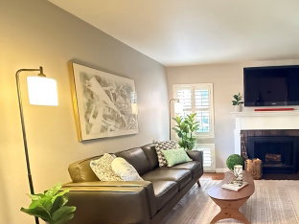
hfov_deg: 67.3
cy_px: 145
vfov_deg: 57.9
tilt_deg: -7.9
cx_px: 238
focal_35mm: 23
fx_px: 199
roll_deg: +0.3
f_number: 2.2
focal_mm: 2.22
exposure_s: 1/40
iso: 1600
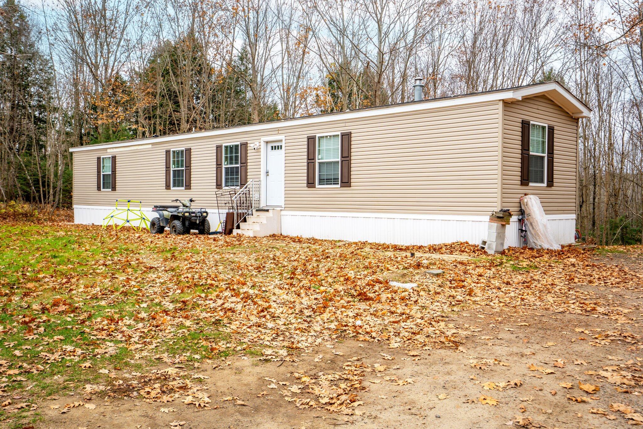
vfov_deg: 38.9
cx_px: 322
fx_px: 607
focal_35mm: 34
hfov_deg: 55.8
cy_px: 214
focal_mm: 34
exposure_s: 1/25
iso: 80
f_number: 9
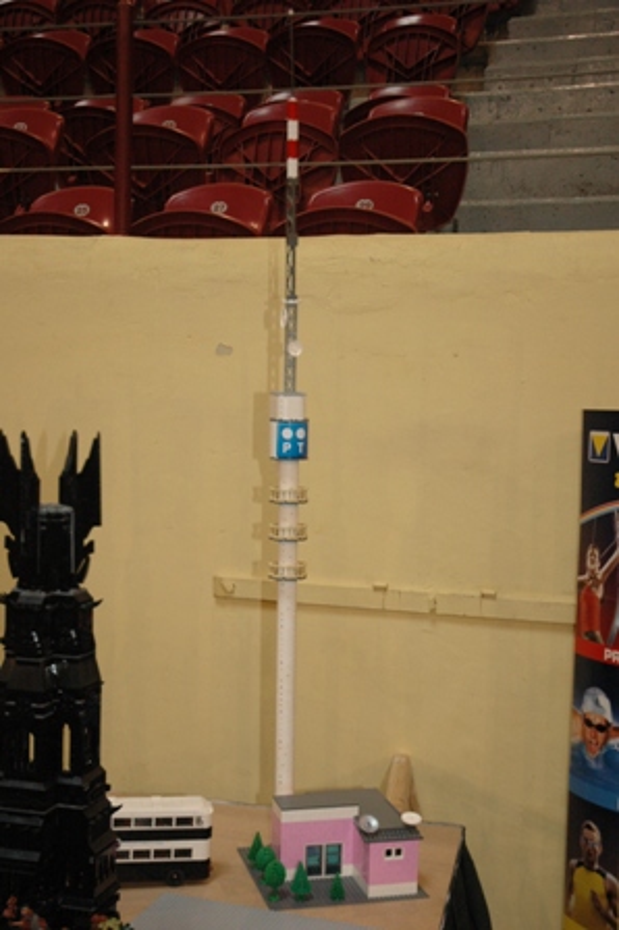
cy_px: 465
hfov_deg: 28.9
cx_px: 310
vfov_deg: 42.4
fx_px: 1201
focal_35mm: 46
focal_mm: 31
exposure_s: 1/125
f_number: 4
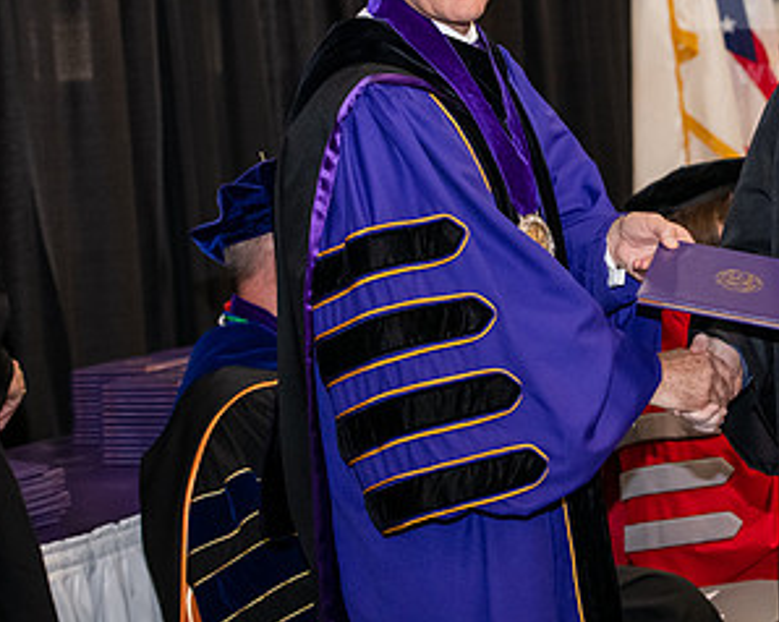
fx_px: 2949
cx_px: 617
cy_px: 127
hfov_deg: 15.0
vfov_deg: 12.0
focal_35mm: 128
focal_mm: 70
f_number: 5
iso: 2500
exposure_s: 1/200
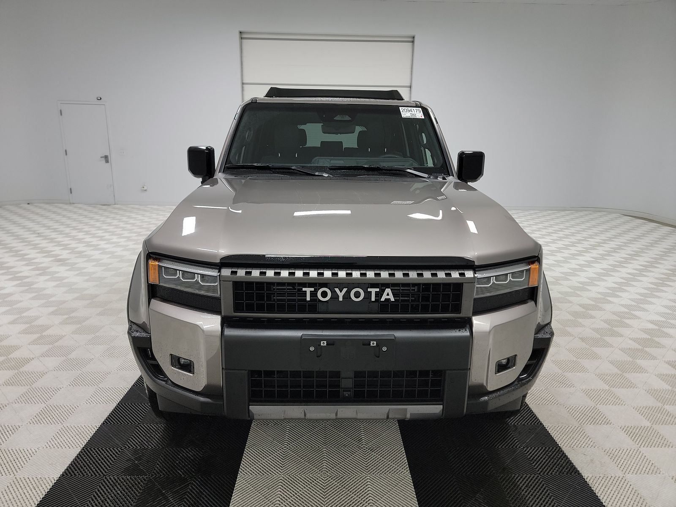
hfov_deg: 71.6
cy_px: 254
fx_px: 469
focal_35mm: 24
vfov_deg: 56.8
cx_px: 338
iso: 91
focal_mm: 6.7
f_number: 1.8
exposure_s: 1/119
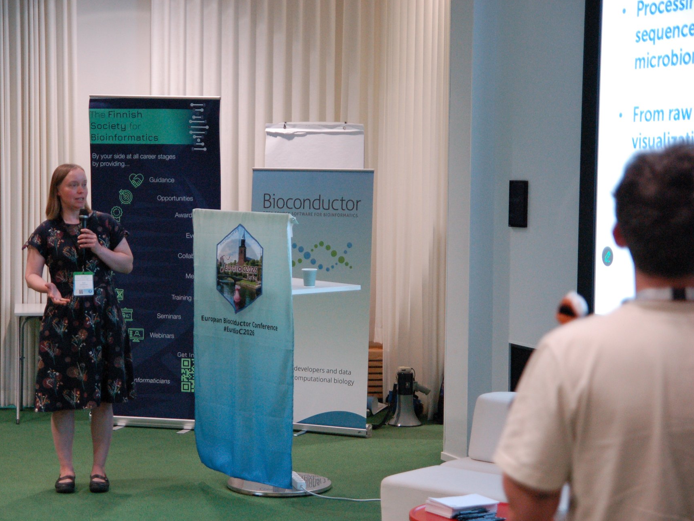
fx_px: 1684
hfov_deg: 23.3
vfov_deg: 17.6
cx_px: 291
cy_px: 262
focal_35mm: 84
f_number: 2.8
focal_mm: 50
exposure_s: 1/125
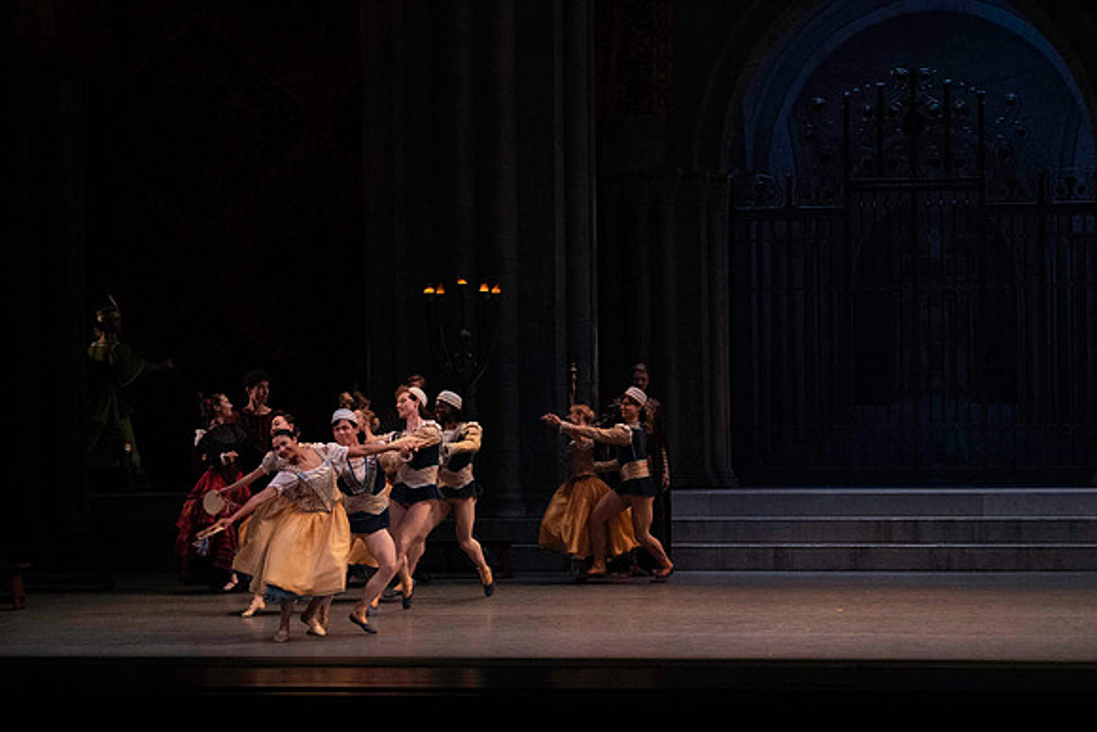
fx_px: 3566
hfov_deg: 17.5
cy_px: 366
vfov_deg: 11.7
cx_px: 548
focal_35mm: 117
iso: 12800
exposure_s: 1/400
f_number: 7.1
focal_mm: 117
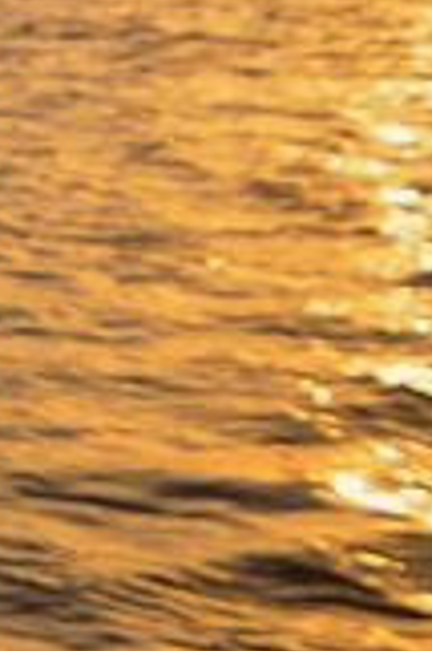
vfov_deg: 16.5
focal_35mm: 123
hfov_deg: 9.4
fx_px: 2214
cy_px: 65
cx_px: -731
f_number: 4
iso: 200
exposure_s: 1/2000
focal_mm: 11
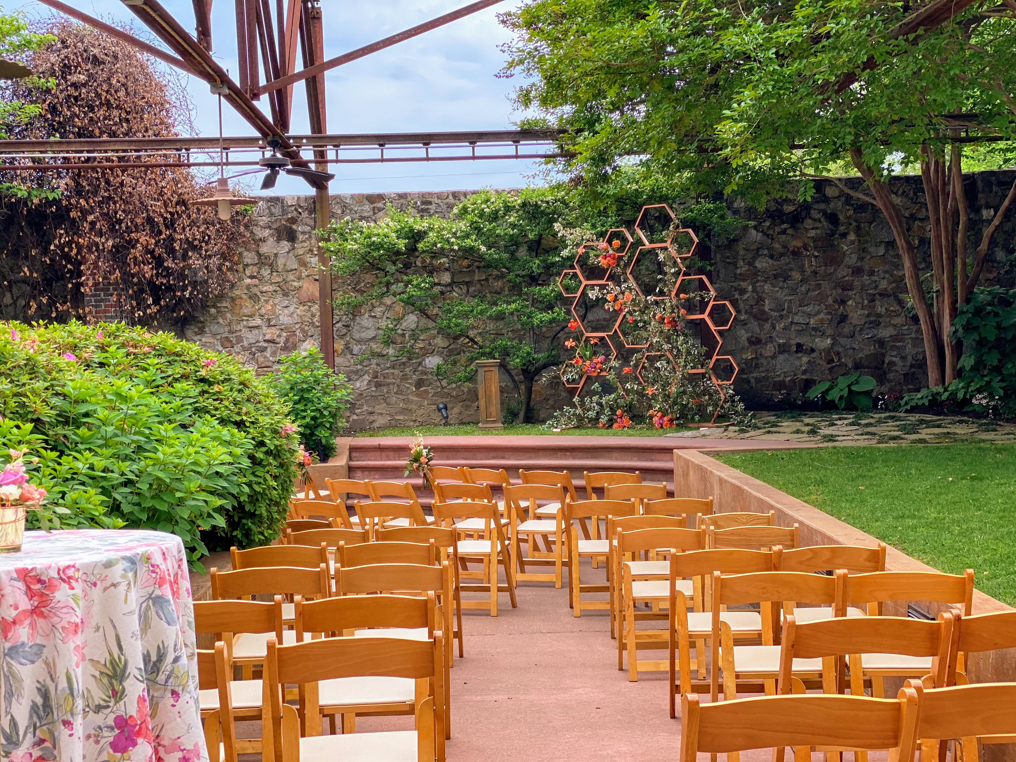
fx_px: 1526
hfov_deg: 36.8
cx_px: 508
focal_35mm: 52
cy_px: 381
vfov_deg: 28.0
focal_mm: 6
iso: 20
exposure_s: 1/231
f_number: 2
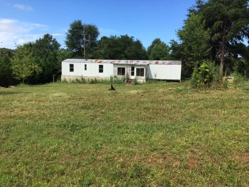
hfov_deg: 61.7
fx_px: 209
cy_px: 94
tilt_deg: -7.1
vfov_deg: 48.2
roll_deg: -2.6
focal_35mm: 29
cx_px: 124
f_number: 2.2
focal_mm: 4.15
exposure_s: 1/1261
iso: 25
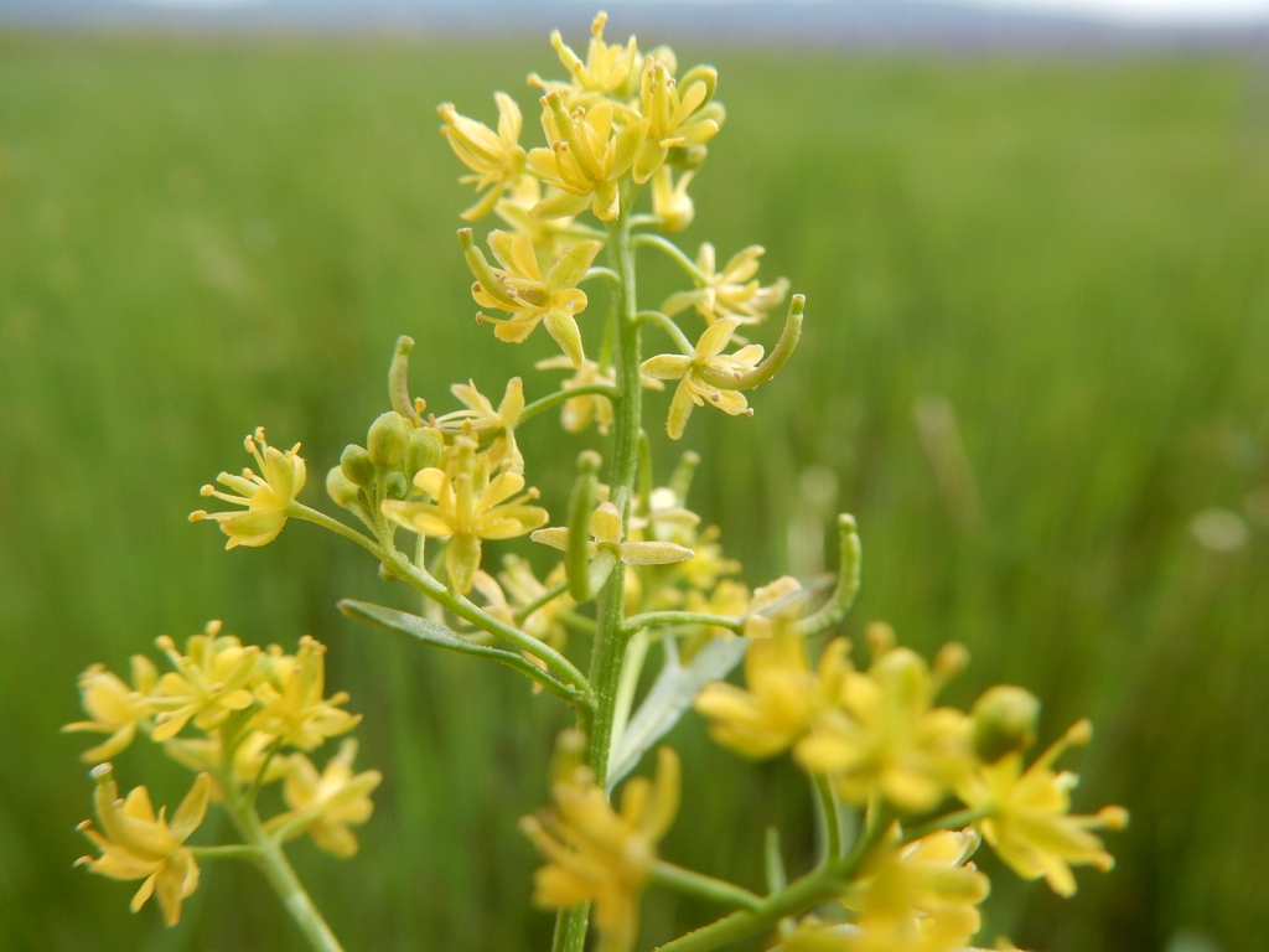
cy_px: 476
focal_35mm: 25
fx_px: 916
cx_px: 634
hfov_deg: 69.4
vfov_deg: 54.9
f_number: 3.7
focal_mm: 4.5
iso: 125
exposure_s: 1/500
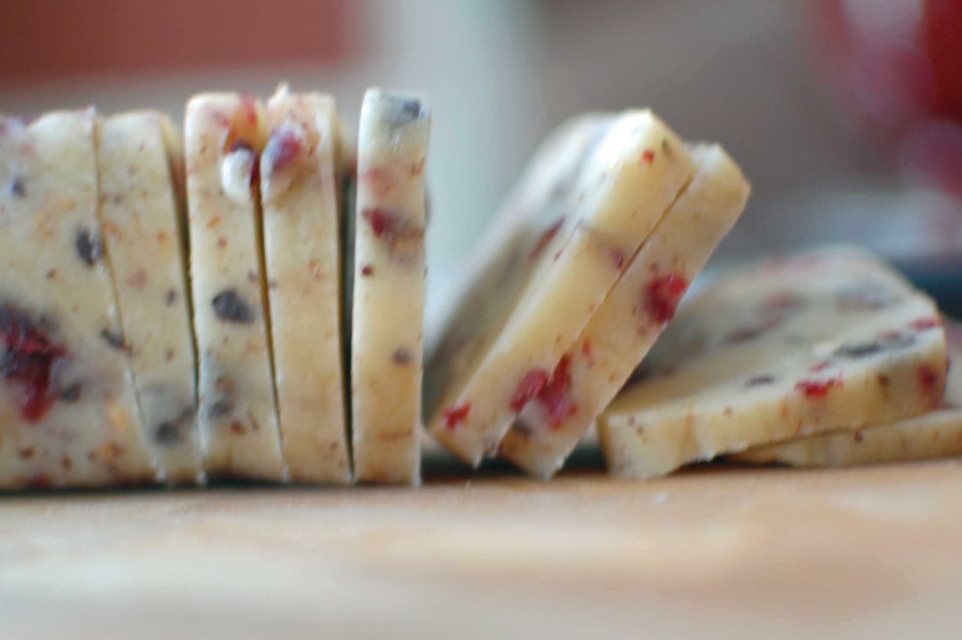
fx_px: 1887
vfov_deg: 19.2
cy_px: 329
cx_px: 446
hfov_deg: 28.6
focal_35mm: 71
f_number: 2
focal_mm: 35
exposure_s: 1/13
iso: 400
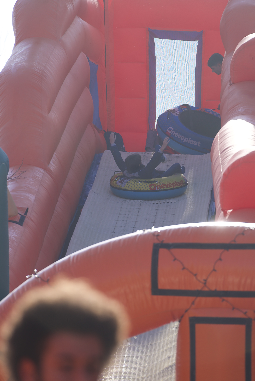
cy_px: 203
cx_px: 133
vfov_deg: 7.2
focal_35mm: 285
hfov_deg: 4.8
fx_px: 3024
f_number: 5.6
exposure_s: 1/320
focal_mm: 201
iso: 100
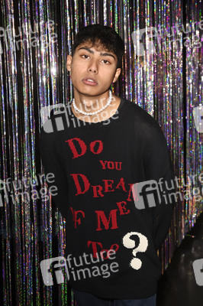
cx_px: 102
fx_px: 322
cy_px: 153
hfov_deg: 35.0
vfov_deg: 50.7
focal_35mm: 38
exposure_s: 1/60
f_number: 5.6
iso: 2000
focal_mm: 38
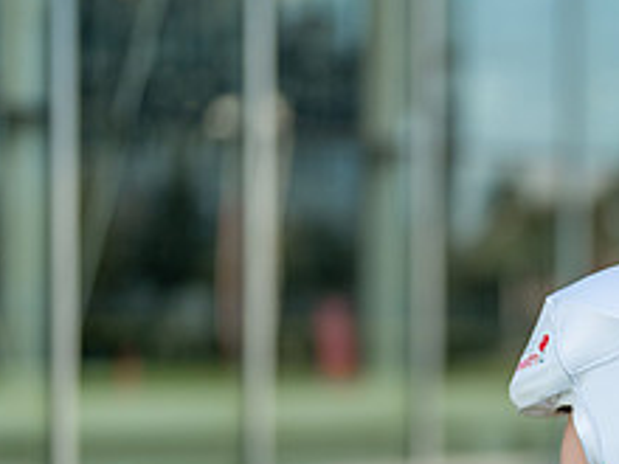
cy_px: 465
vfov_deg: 9.8
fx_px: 2682
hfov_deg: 12.7
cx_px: 833
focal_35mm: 150
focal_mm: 50
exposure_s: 1/2500
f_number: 1.2
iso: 100
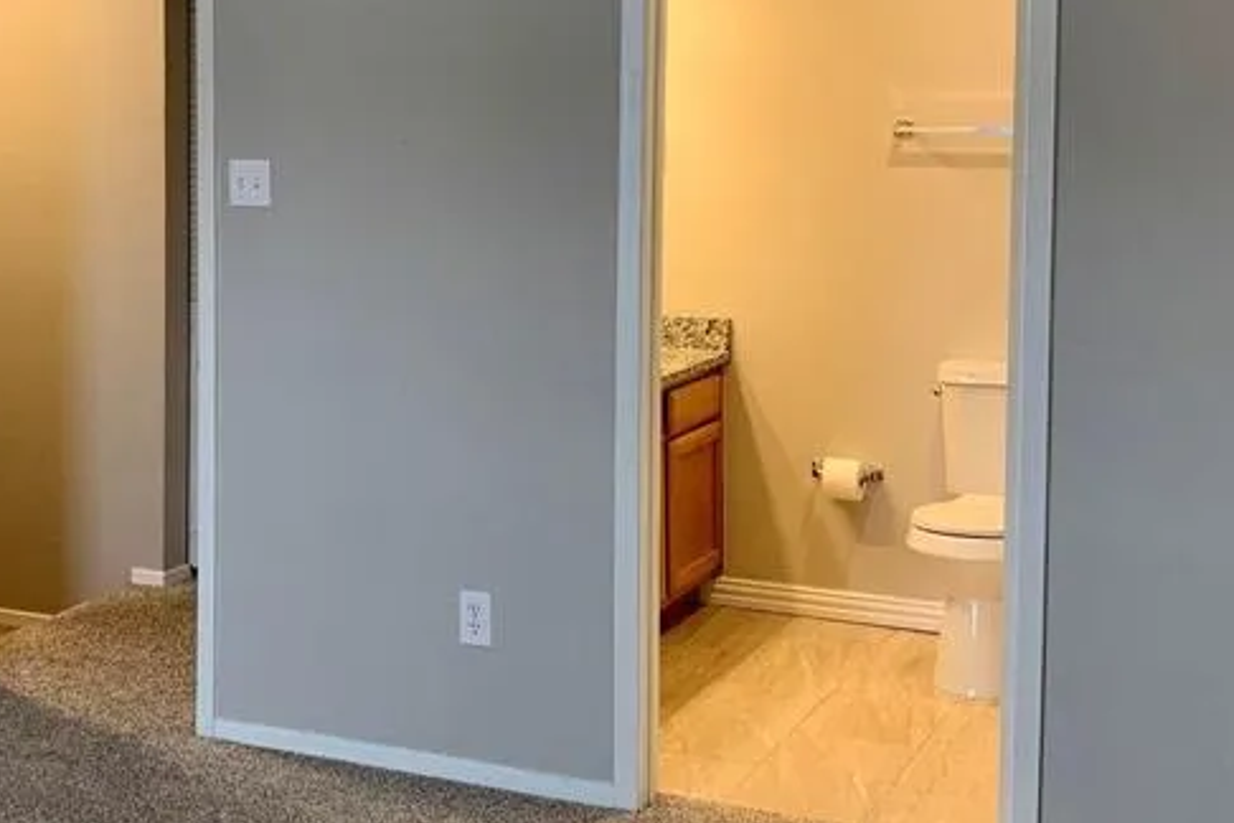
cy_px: 218
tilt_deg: -4.0
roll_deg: +0.0
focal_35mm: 57
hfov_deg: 34.6
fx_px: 1954
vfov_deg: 23.6
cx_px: 386
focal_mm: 4.25
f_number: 1.8
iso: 100
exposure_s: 1/60
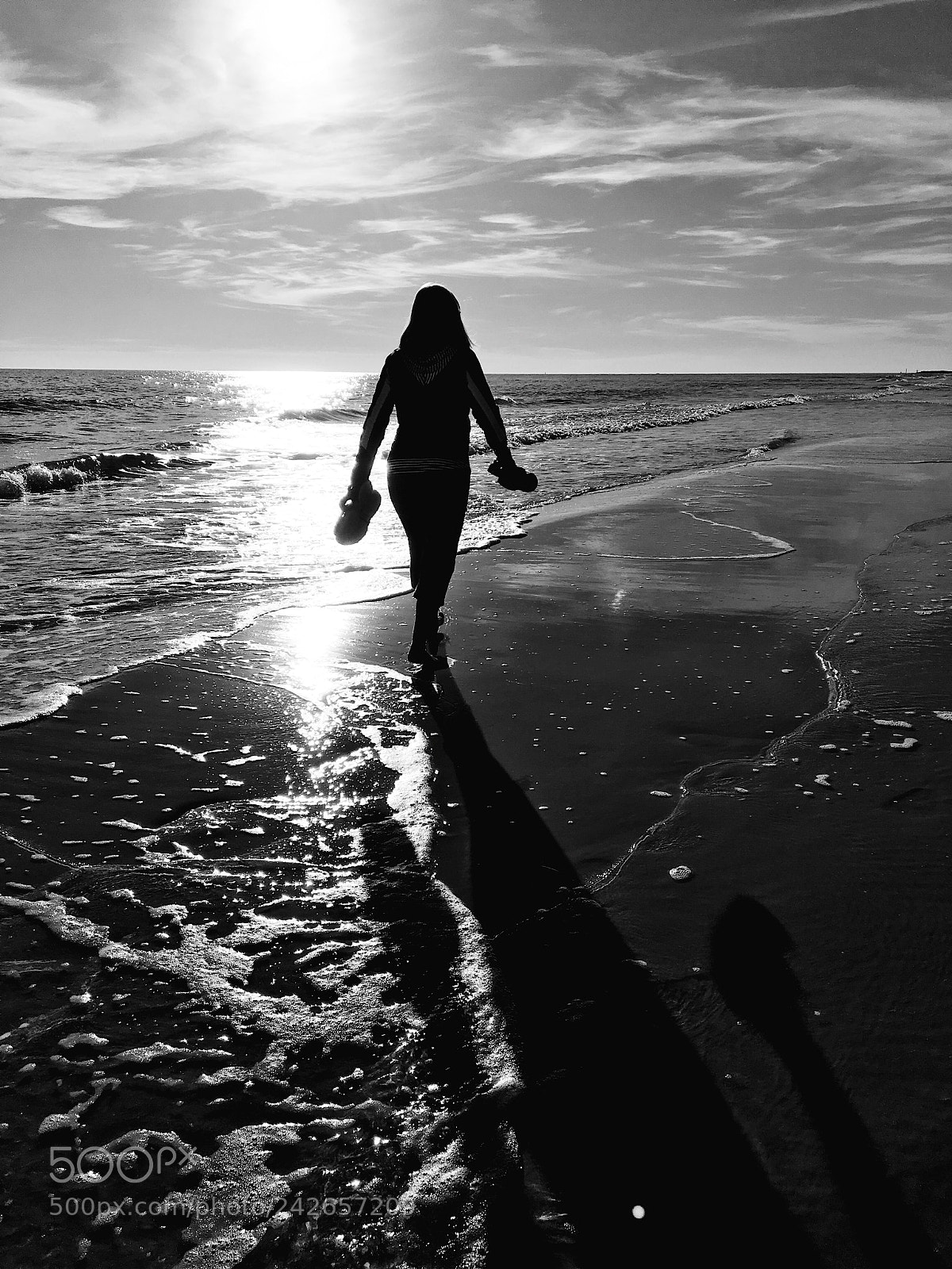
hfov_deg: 48.2
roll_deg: -2.2
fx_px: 1063
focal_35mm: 29
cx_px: 476
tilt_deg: -12.2
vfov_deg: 61.7
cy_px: 634
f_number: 2.2
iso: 25
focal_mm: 4.15
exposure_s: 1/12821
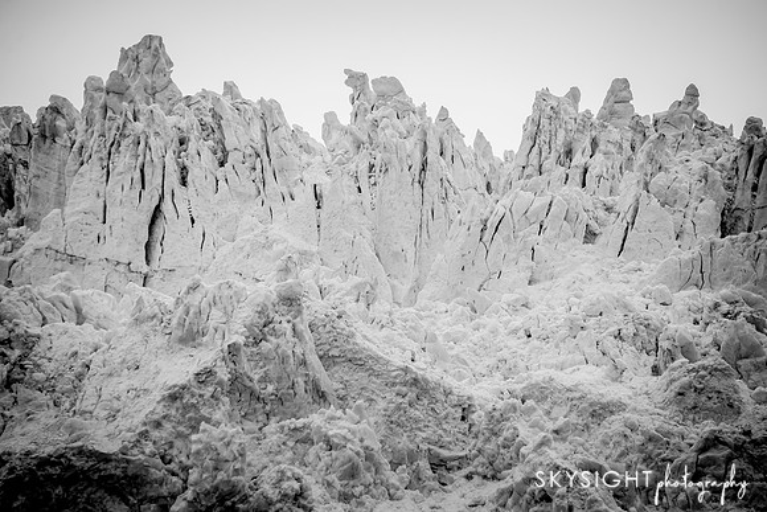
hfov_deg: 10.3
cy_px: 256
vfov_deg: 6.9
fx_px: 4262
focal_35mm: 200
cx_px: 384
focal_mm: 200
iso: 200
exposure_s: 1/2000
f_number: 6.3
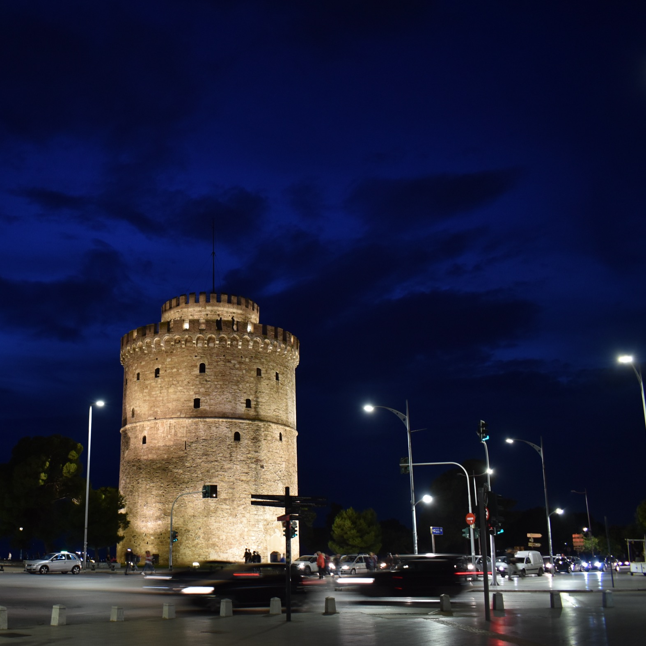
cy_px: 327
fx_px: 739
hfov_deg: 45.9
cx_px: 178
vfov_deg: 47.2
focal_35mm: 35
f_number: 3.5
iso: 640
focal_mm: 18
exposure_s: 1/6
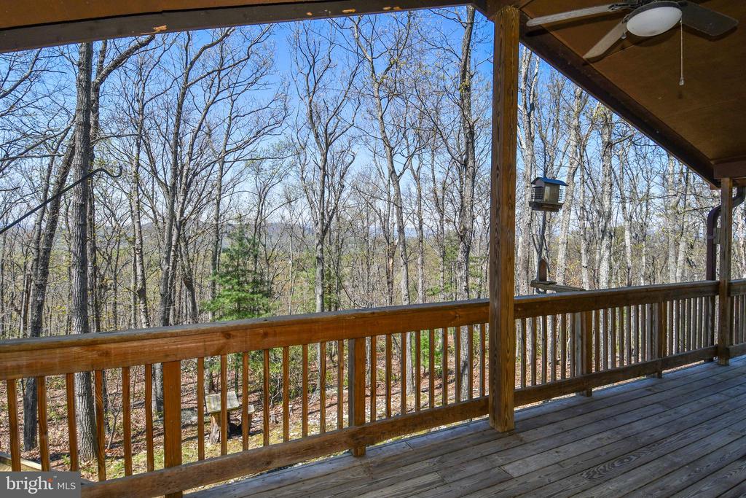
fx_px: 373
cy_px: 249
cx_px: 373
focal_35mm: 18
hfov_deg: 90.0
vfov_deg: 67.4
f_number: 8
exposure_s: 1/250
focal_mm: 12
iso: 100
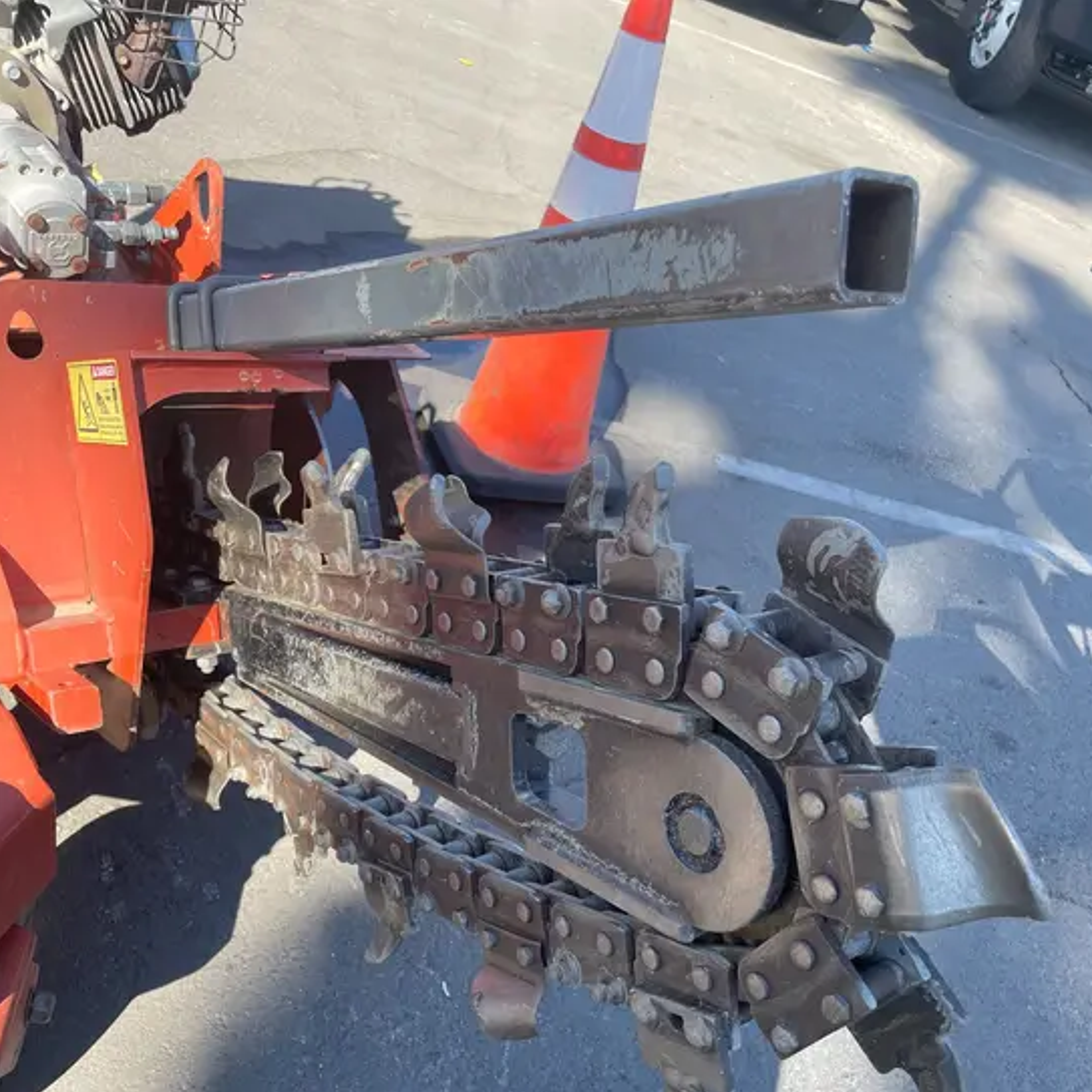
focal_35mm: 31
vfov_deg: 51.5
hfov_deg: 52.5
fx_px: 1106
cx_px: 547
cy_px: 735
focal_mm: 4.2
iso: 32
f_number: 1.6
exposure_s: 1/629
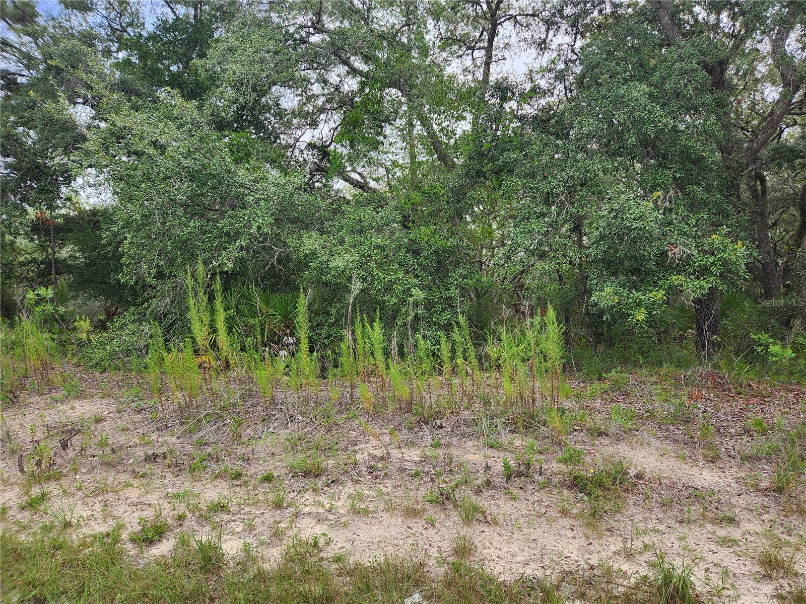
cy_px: 302
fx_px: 536
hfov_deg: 73.9
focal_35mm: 23
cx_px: 403
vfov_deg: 58.9
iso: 20
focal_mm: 5.4
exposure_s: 1/818
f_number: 1.8
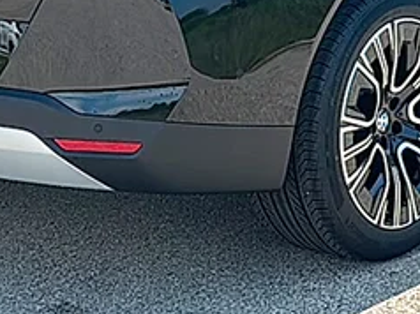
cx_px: 289
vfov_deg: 13.6
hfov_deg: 18.5
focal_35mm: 106
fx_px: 1285
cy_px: -56
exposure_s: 1/3077
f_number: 1.78
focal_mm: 6.86
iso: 80
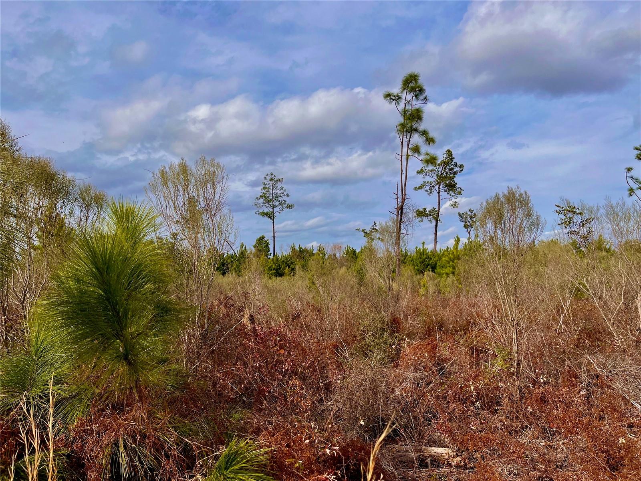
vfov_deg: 53.1
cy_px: 240
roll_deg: +0.2
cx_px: 320
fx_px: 481
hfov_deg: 67.3
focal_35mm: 26
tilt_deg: +5.9
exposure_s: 1/5076
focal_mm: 5.1
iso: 50
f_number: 1.6
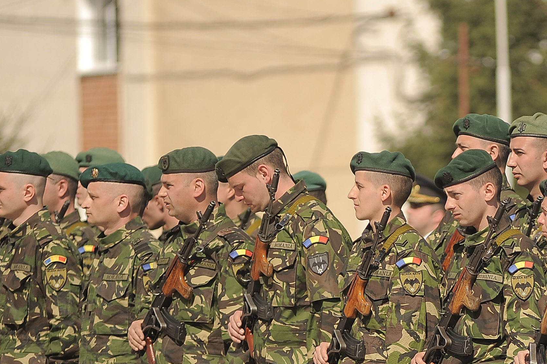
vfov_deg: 2.7
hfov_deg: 4.1
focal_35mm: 504
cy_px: 300
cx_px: 537
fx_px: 7653
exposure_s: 1/2000
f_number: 4
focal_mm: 200
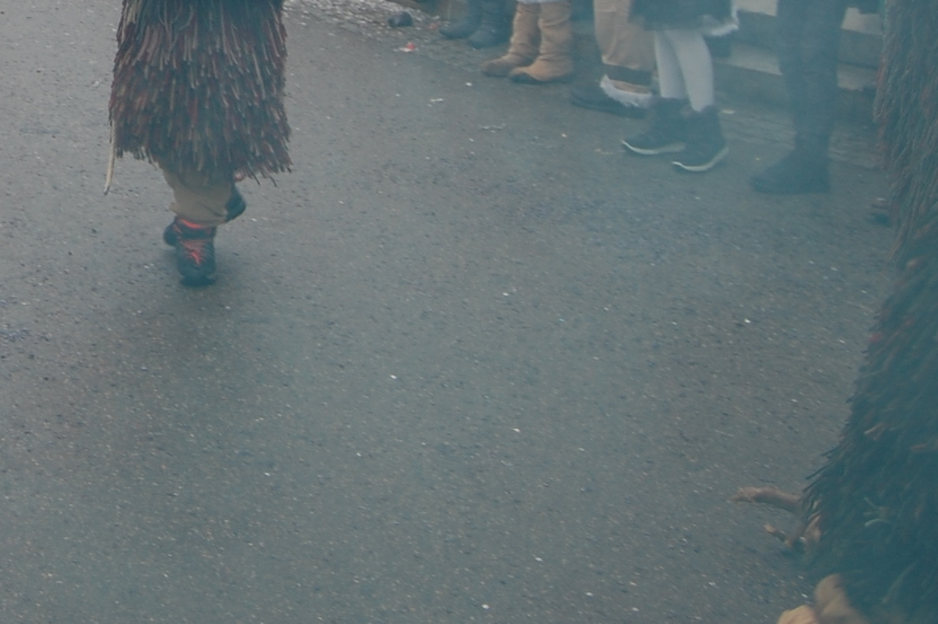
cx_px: -12
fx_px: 1770
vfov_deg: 18.8
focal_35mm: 68
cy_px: -148
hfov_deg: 27.8
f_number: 5.6
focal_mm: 18
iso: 200
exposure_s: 1/125
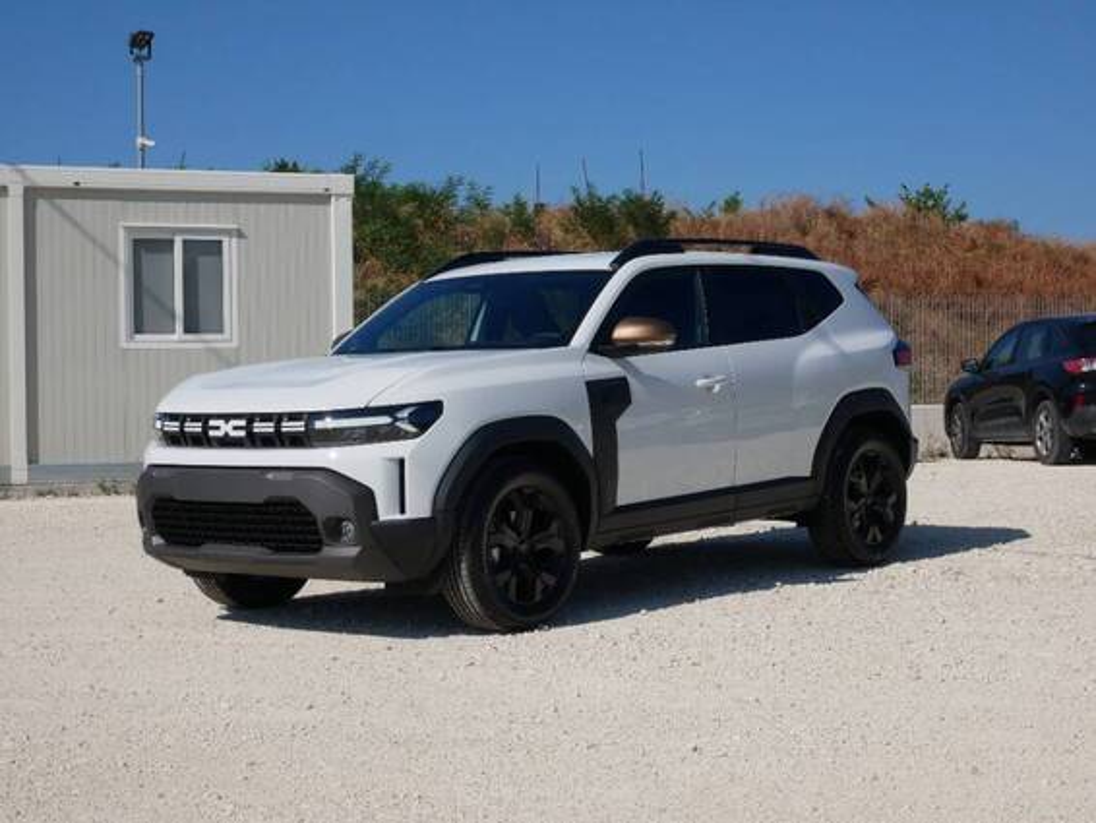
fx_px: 2027
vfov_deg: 22.9
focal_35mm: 64
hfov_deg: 30.3
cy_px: 412
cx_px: 548
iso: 200
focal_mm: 32
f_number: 11
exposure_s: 1/500
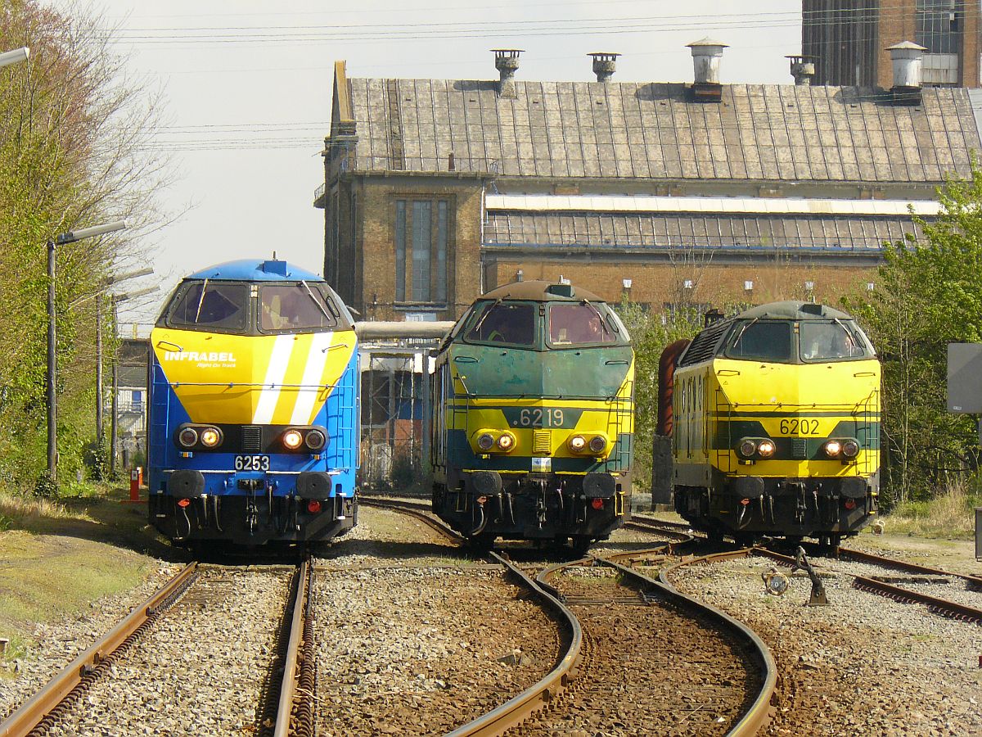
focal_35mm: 226
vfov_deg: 6.6
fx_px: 6411
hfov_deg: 8.8
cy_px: 368
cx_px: 491
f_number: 5.6
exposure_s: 1/320
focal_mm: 37.7
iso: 100
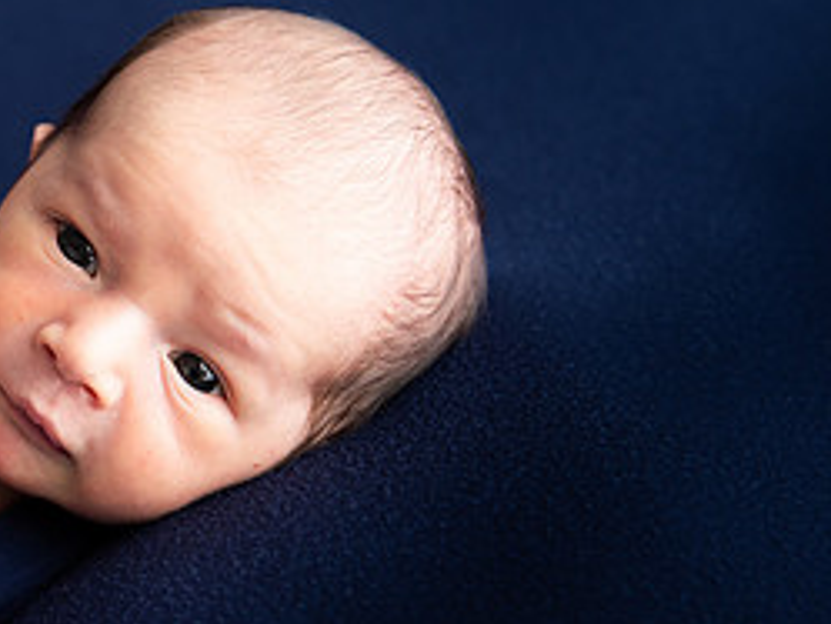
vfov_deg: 17.4
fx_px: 2042
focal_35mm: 85
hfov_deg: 22.0
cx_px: -33
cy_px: 375
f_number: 3.5
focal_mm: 38
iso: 320
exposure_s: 1/160
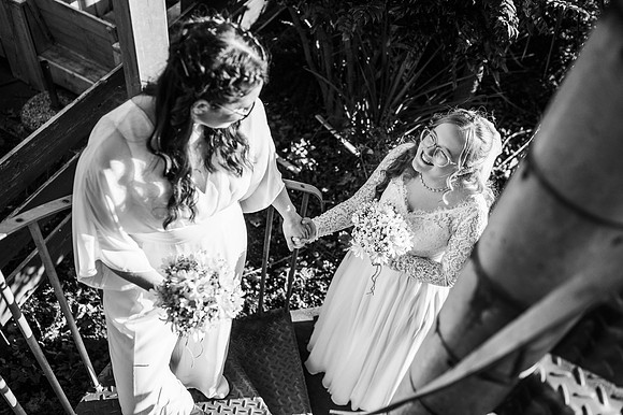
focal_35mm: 35
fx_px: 605
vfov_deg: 37.8
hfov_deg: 54.5
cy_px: 208
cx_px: 312
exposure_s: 1/3200
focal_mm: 35
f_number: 2.5
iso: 100
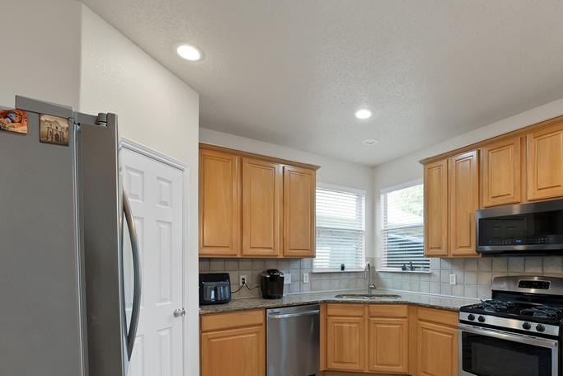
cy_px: 267
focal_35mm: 18
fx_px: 282
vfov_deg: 64.6
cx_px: 342
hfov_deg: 88.7
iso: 640
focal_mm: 12
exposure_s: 1/13
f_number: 9
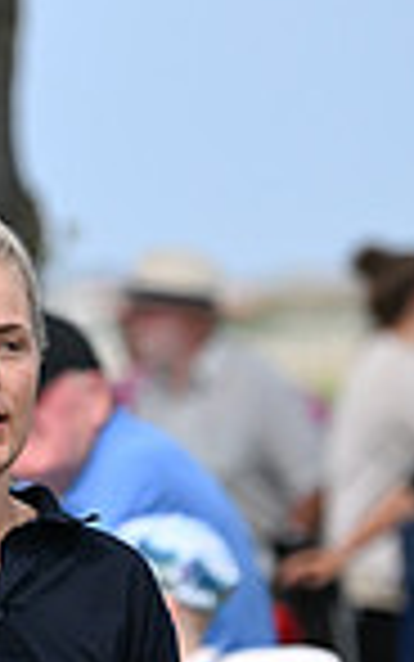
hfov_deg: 1.6
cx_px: -774
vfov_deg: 2.6
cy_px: 349
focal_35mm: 806
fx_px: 14536
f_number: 4.5
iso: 400
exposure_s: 1/3200
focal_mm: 200
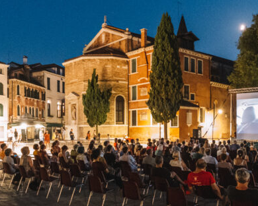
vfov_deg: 39.8
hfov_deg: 49.0
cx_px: 146
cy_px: 130
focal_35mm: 37
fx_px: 283
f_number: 4
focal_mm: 10
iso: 8000
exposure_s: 1/2.5
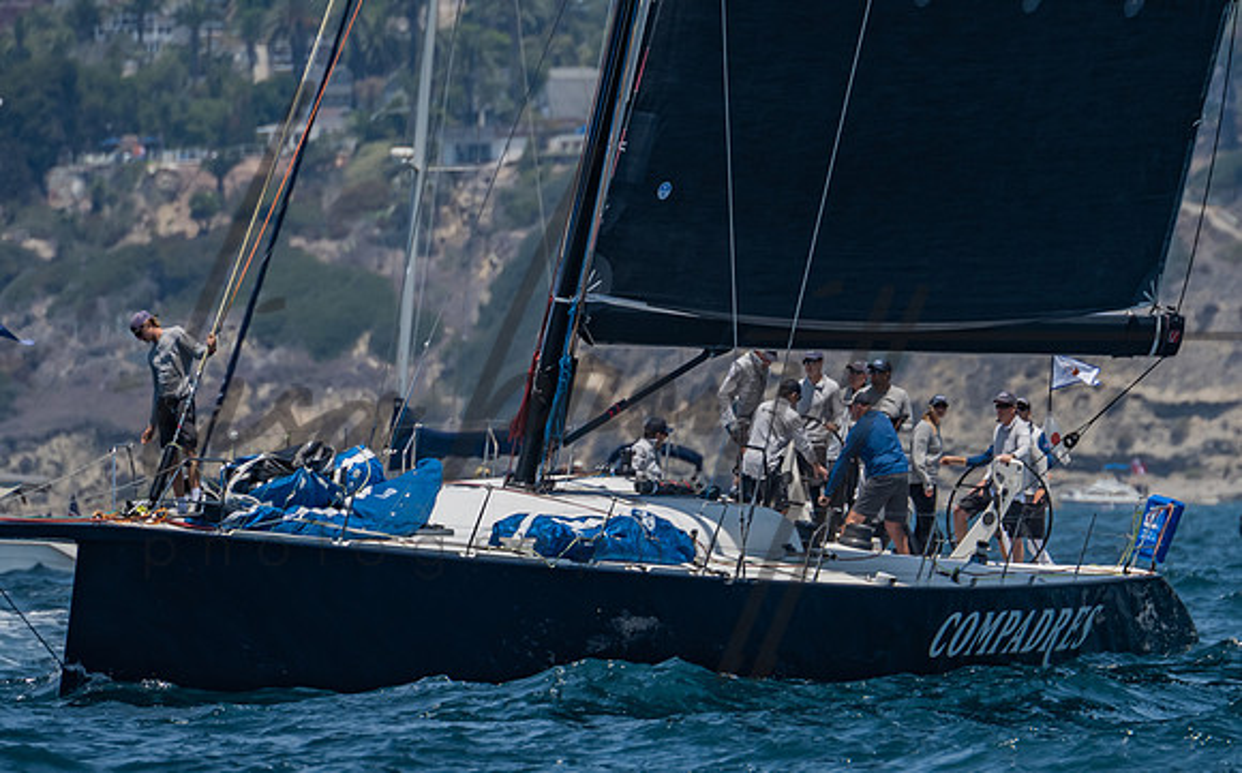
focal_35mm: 842
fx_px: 28479
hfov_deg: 2.5
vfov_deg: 1.6
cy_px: 376
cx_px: 928
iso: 320
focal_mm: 400
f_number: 5.6
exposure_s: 1/1600
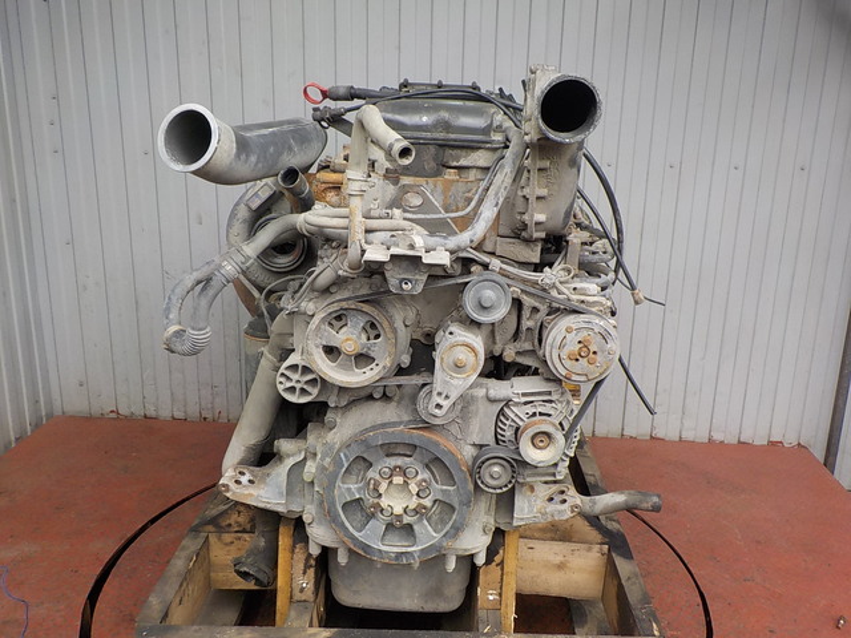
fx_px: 738
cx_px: 426
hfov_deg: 60.0
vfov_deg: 46.8
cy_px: 319
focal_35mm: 30
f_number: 3.3
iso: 125
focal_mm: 4.1
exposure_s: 1/125
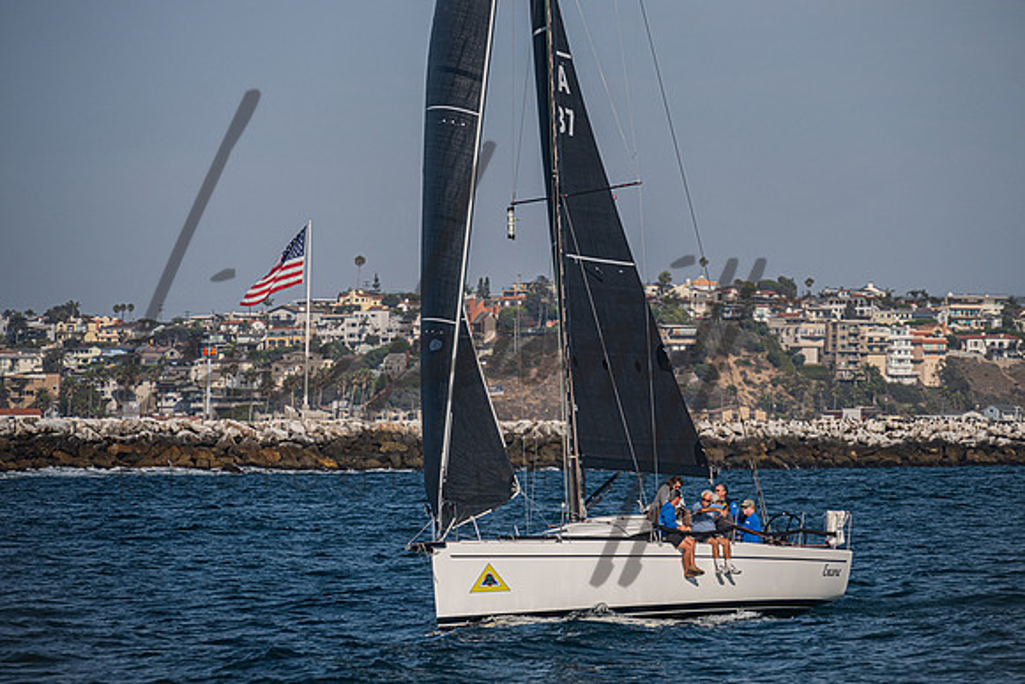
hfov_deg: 9.0
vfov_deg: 6.0
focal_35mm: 229
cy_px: 306
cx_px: 557
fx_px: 6519
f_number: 6.3
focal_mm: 200
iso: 400
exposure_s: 1/2000
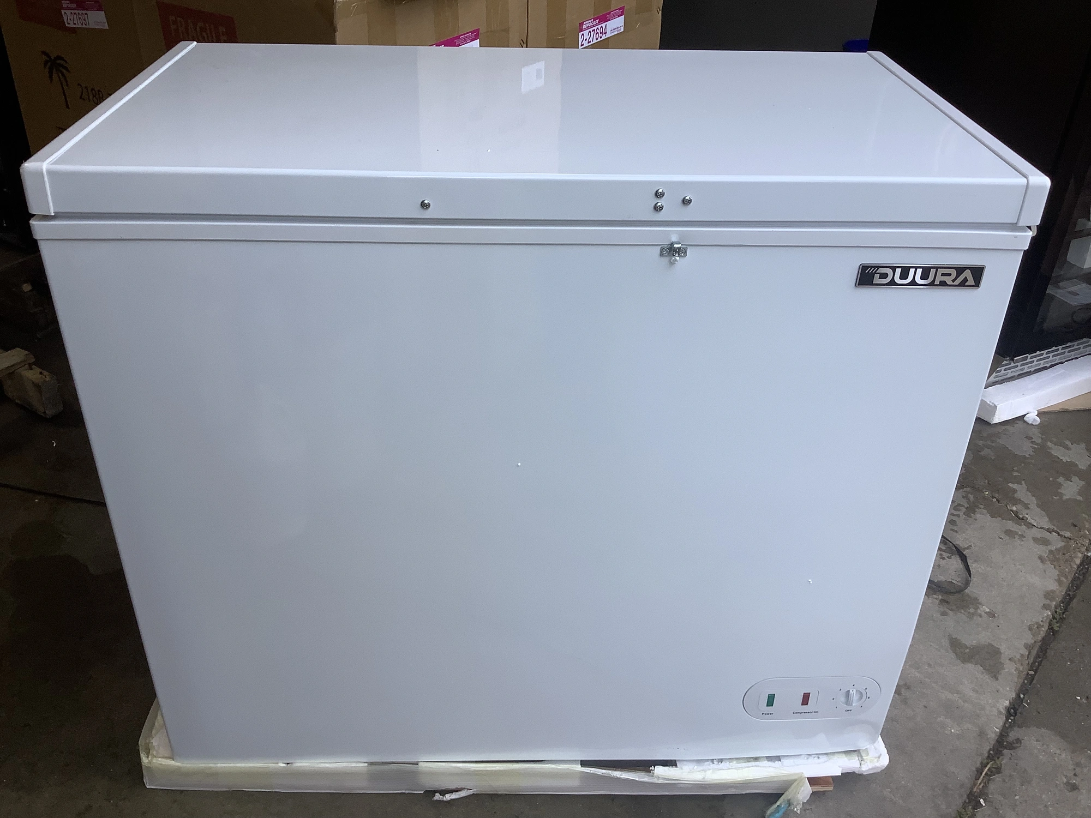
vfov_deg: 45.4
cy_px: 409
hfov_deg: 58.4
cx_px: 546
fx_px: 977
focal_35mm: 31
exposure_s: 1/60
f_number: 2.4
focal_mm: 3.3
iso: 50
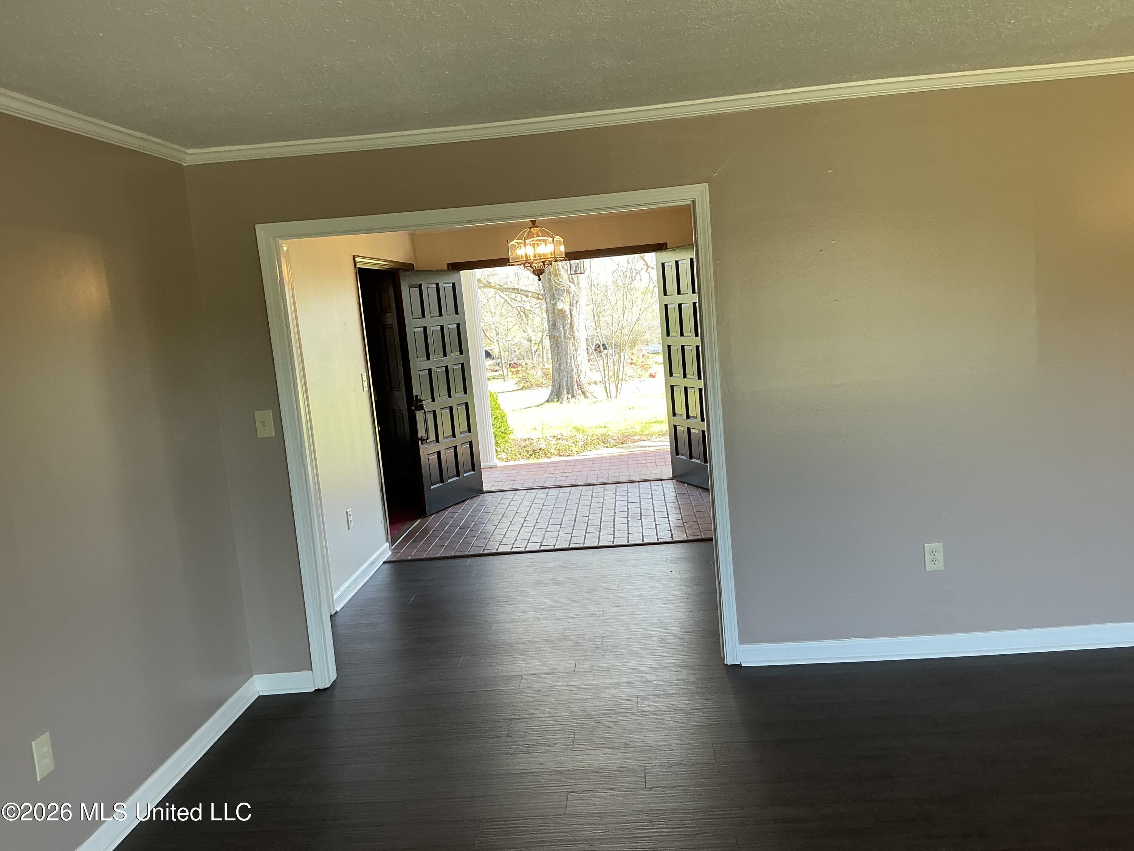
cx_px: 567
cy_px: 426
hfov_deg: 63.4
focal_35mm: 28
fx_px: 917
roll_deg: +4.3
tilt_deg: -7.4
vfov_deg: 49.7
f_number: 1.8
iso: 64
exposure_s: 1/120
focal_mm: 3
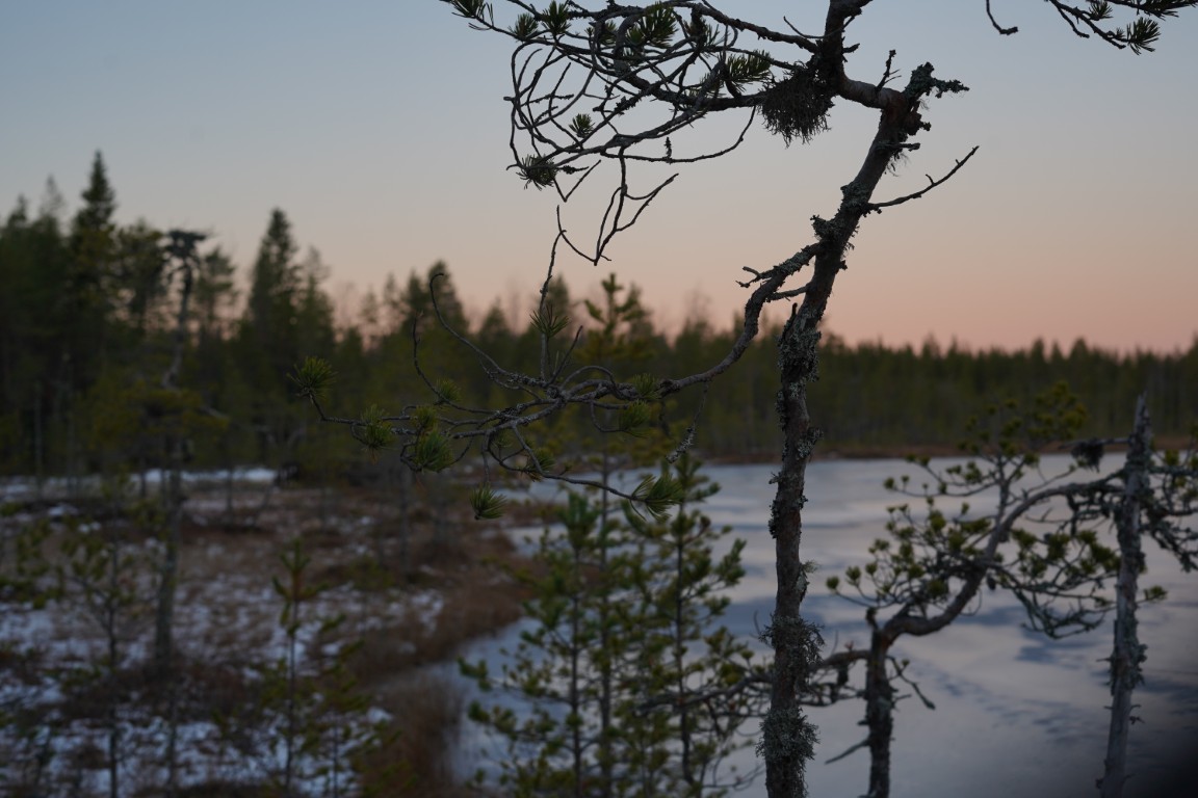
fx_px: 1664
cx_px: 599
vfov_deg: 27.0
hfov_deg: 39.6
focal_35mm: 50
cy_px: 399
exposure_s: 1/80
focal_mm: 50
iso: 160
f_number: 5.6
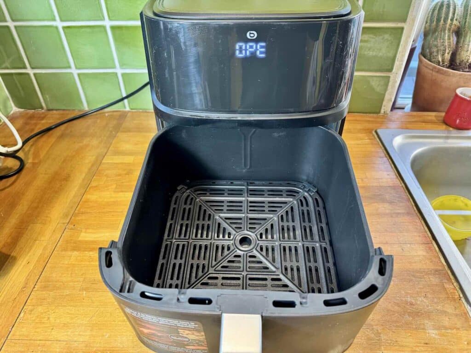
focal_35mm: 24
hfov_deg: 71.6
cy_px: 176
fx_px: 327
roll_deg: +1.2
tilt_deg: -40.4
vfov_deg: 56.8
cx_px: 236
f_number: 1.78
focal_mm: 6.76
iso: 200
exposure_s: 1/59
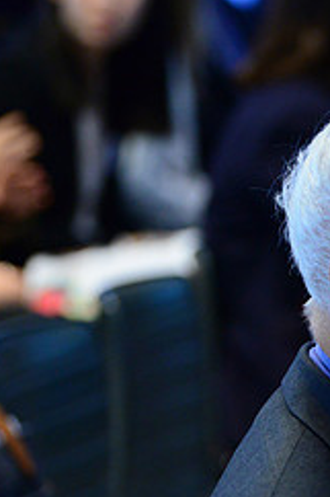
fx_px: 3635
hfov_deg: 5.1
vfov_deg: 7.8
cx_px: 535
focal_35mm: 264
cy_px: 389
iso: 4000
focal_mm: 110
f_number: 2.8
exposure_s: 1/160
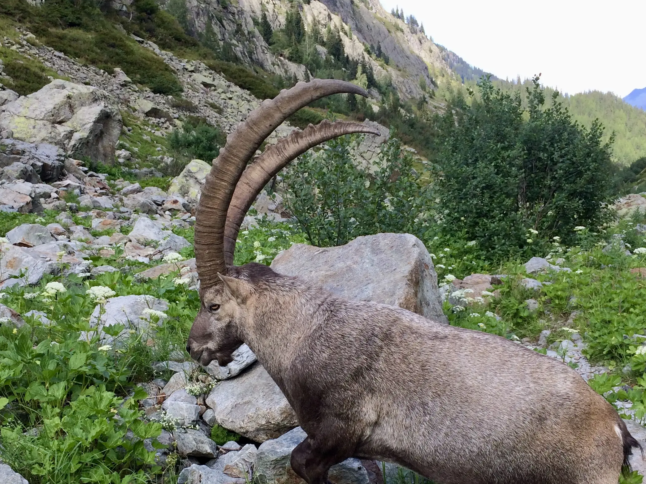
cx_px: 299
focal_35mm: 34
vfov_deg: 41.7
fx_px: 634
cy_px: 282
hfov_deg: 53.9
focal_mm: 4.15
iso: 32
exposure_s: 1/641
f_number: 2.2
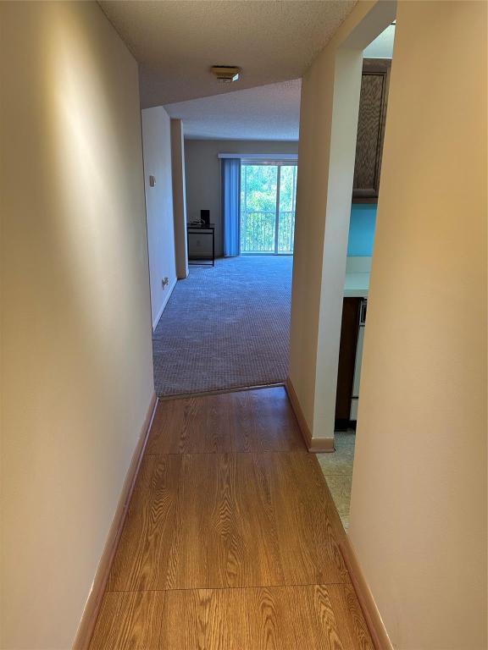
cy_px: 325
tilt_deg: -15.9
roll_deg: -1.0
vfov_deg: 71.6
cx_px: 244
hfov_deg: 56.8
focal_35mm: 24
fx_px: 451
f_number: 1.78
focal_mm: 6.86
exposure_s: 1/60
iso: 125
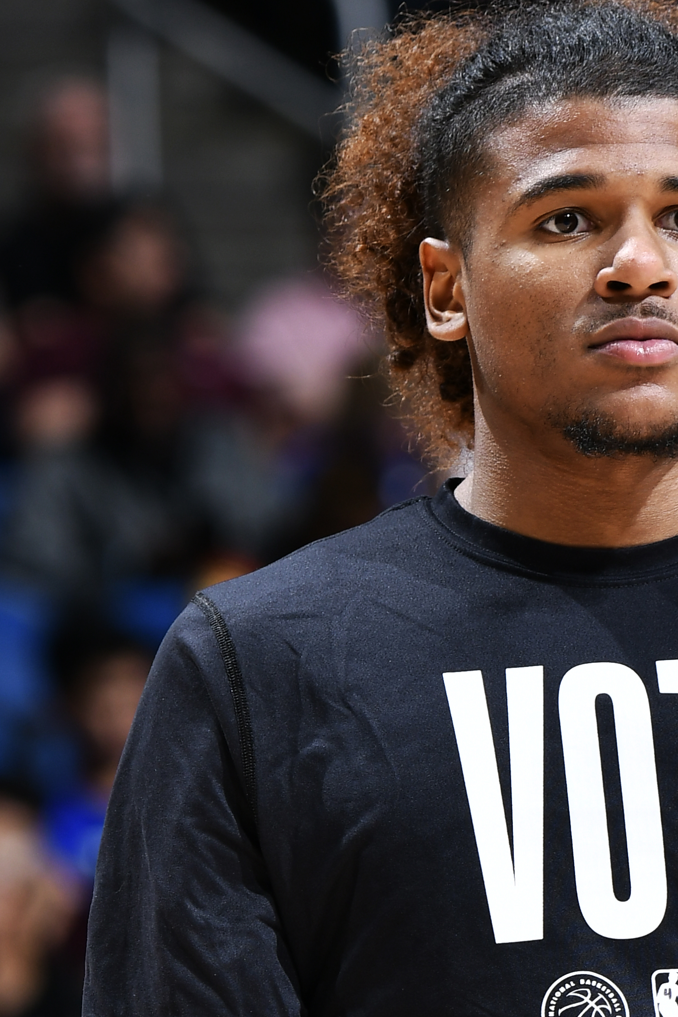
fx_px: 23336
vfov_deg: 2.5
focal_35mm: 826
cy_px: 1036
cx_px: 635
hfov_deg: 1.7
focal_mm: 220
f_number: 6.3
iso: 160
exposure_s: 1/250
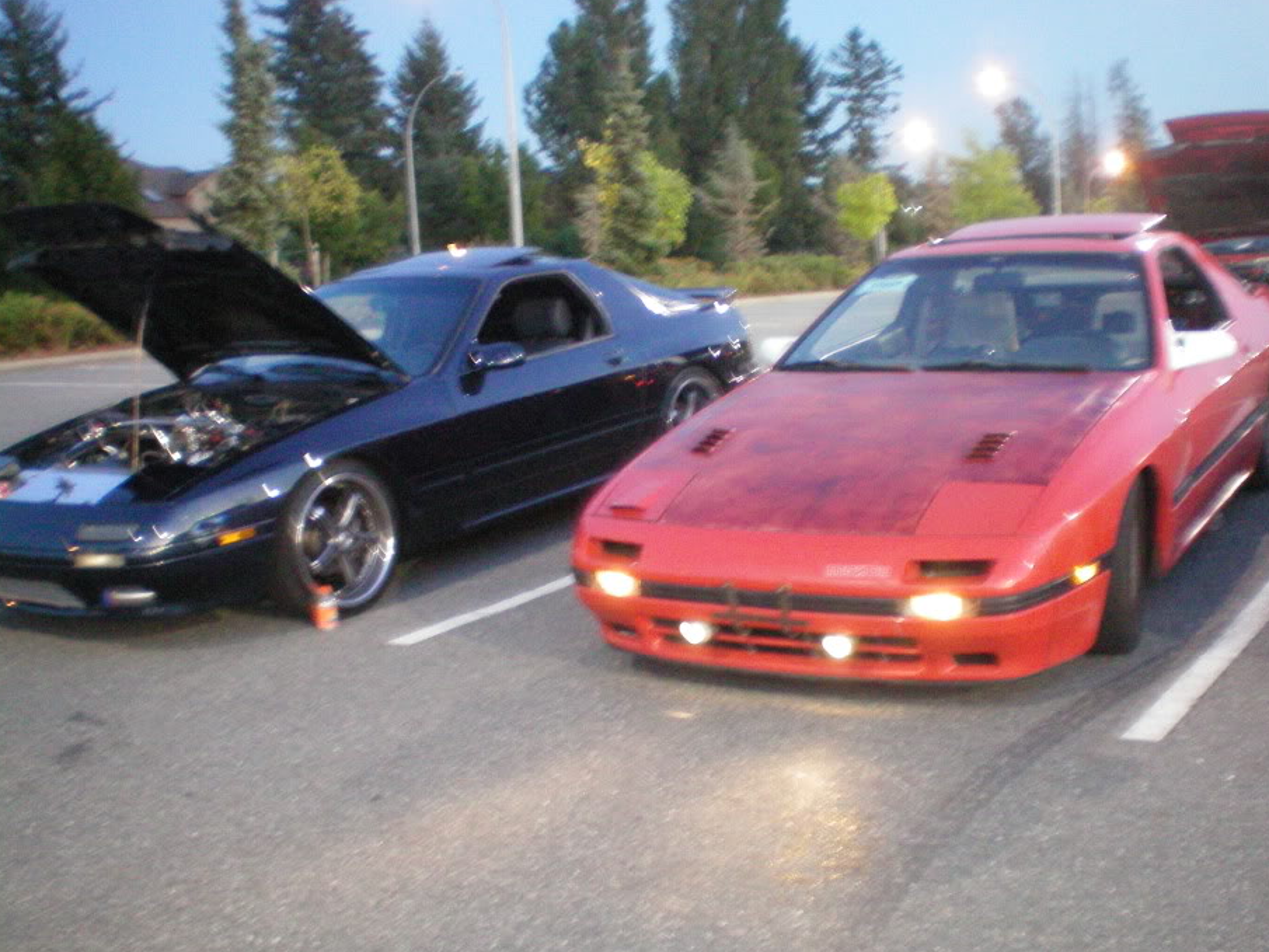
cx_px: 703
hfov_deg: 43.8
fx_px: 1577
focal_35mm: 43
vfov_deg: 33.6
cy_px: 509
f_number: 3.1
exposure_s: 1/2.5
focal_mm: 6.3
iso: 400
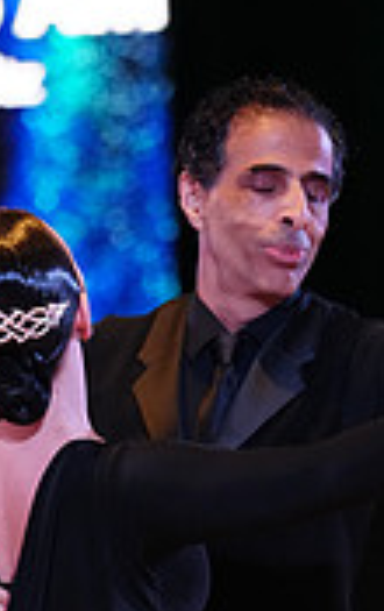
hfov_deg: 2.8
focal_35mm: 469
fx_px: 7821
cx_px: 208
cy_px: 796
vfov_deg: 4.5
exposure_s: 1/500
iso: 5000
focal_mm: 139
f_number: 2.8
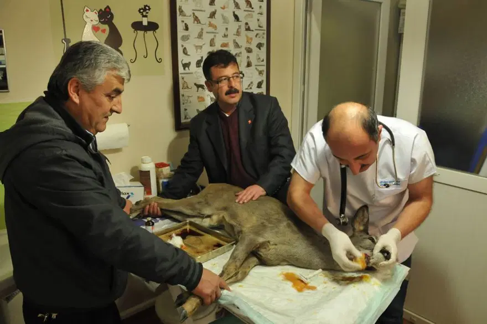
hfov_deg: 67.4
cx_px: 244
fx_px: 365
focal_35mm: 27
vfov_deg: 47.8
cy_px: 162
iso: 1000
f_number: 5
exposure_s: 1/20
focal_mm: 18
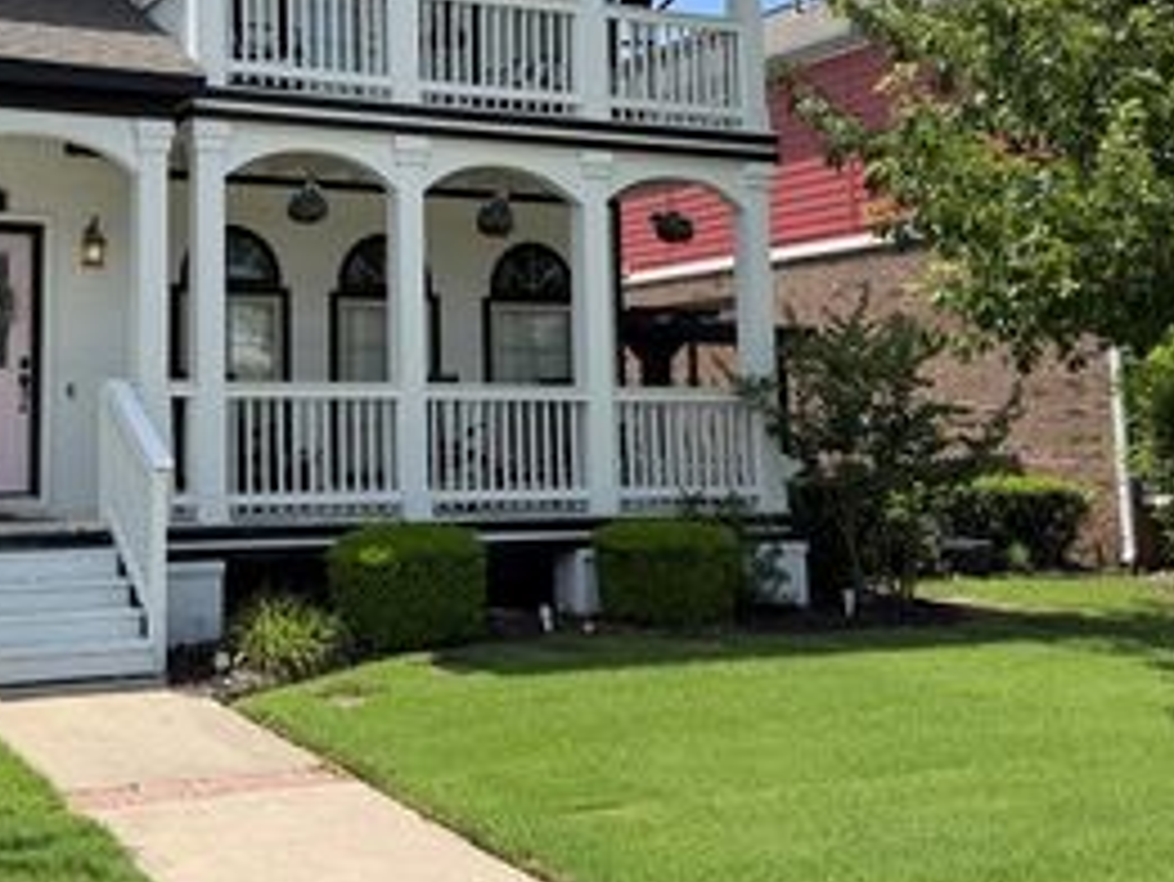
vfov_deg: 31.1
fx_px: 1561
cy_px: 254
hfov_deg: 39.8
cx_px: 261
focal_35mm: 46
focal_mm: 6.76
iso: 80
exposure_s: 1/3953
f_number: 1.78
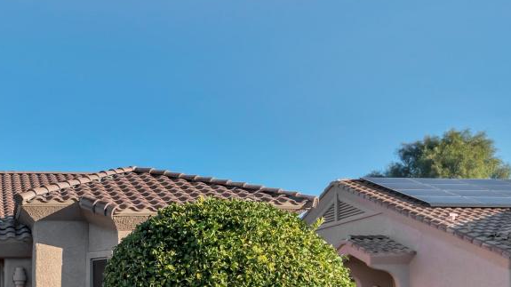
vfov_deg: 26.2
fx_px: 596
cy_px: 258
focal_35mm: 44
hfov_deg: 41.3
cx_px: 18
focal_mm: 21
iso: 400
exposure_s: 1/400
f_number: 10
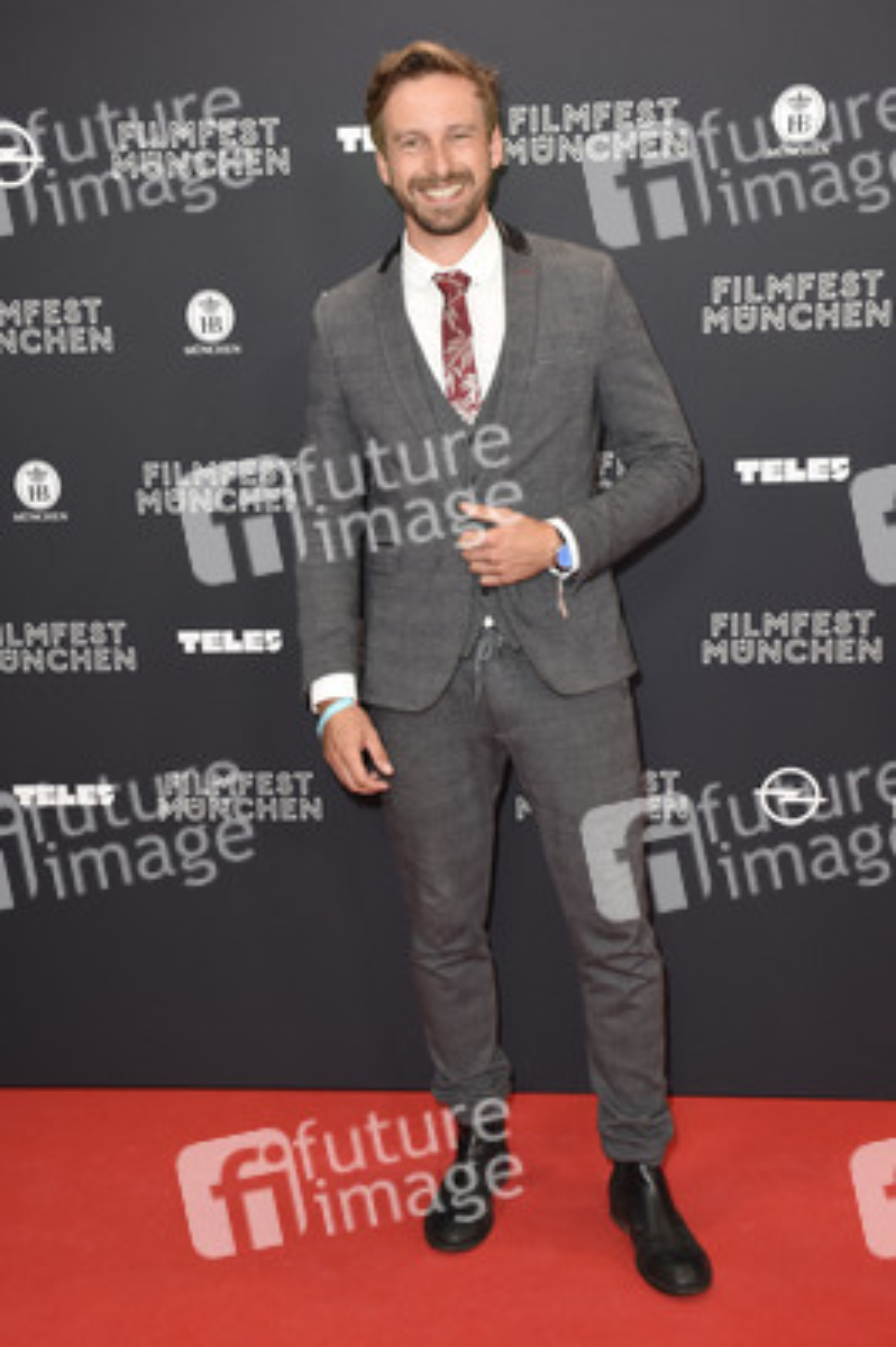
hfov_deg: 28.0
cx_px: 448
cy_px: 674
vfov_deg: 41.1
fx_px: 1795
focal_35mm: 48
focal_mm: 32
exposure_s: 1/125
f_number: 6.3
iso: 640
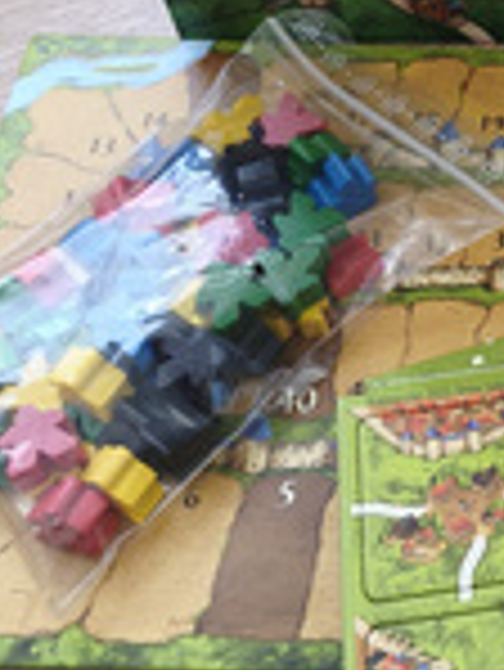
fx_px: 1493
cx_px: 695
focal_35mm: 77
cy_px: 76
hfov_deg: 17.7
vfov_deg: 24.6
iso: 400
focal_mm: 5.35
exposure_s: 1/60
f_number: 1.7
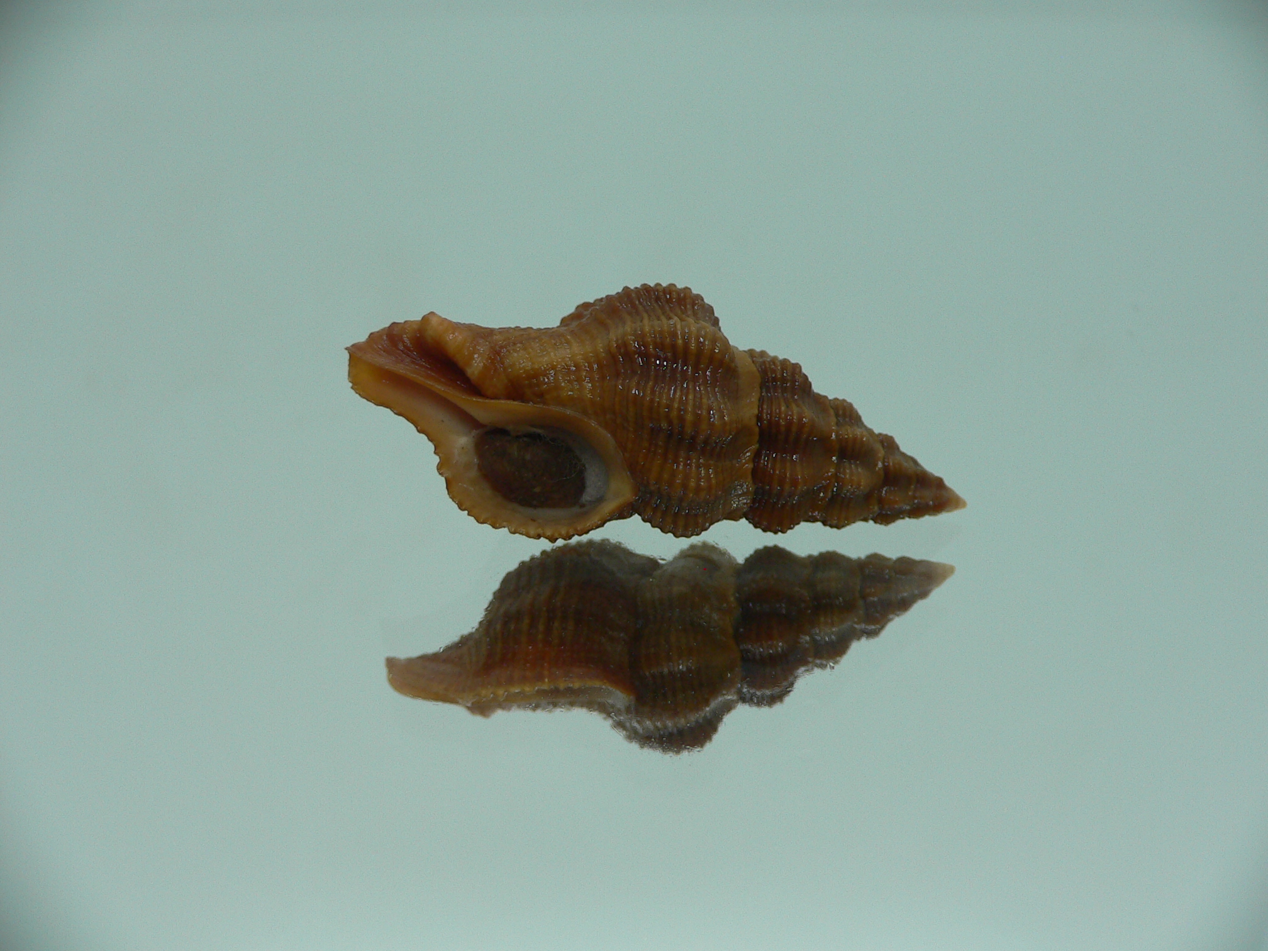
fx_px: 1282
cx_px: 634
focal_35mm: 35
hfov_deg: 52.6
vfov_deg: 40.7
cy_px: 476
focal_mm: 4.6
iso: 80
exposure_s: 1/60
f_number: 2.8
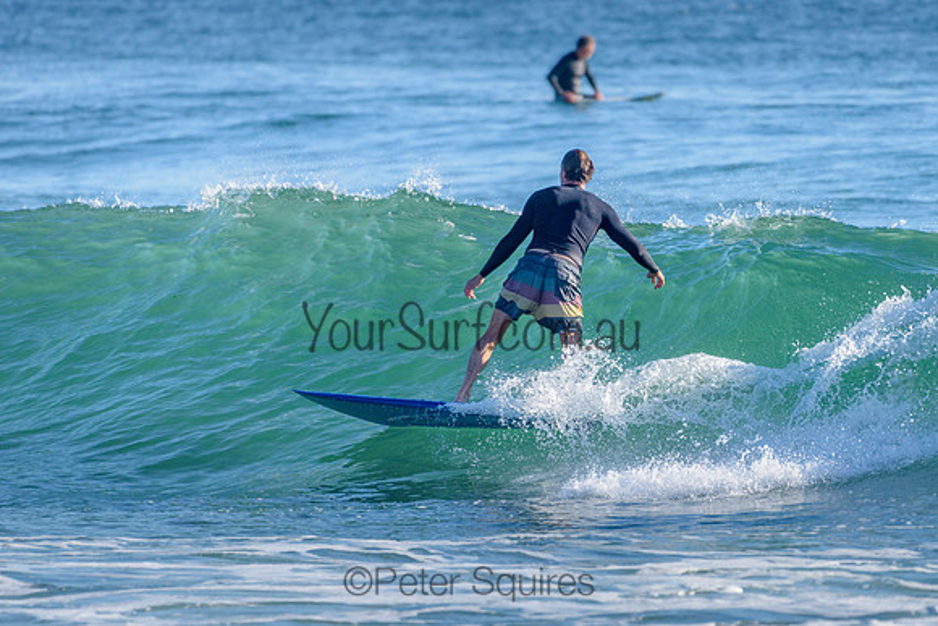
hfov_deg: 3.4
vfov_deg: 2.2
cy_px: 310
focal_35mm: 613
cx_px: 566
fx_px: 15975
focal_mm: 500
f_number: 5.6
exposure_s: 1/2000
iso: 280
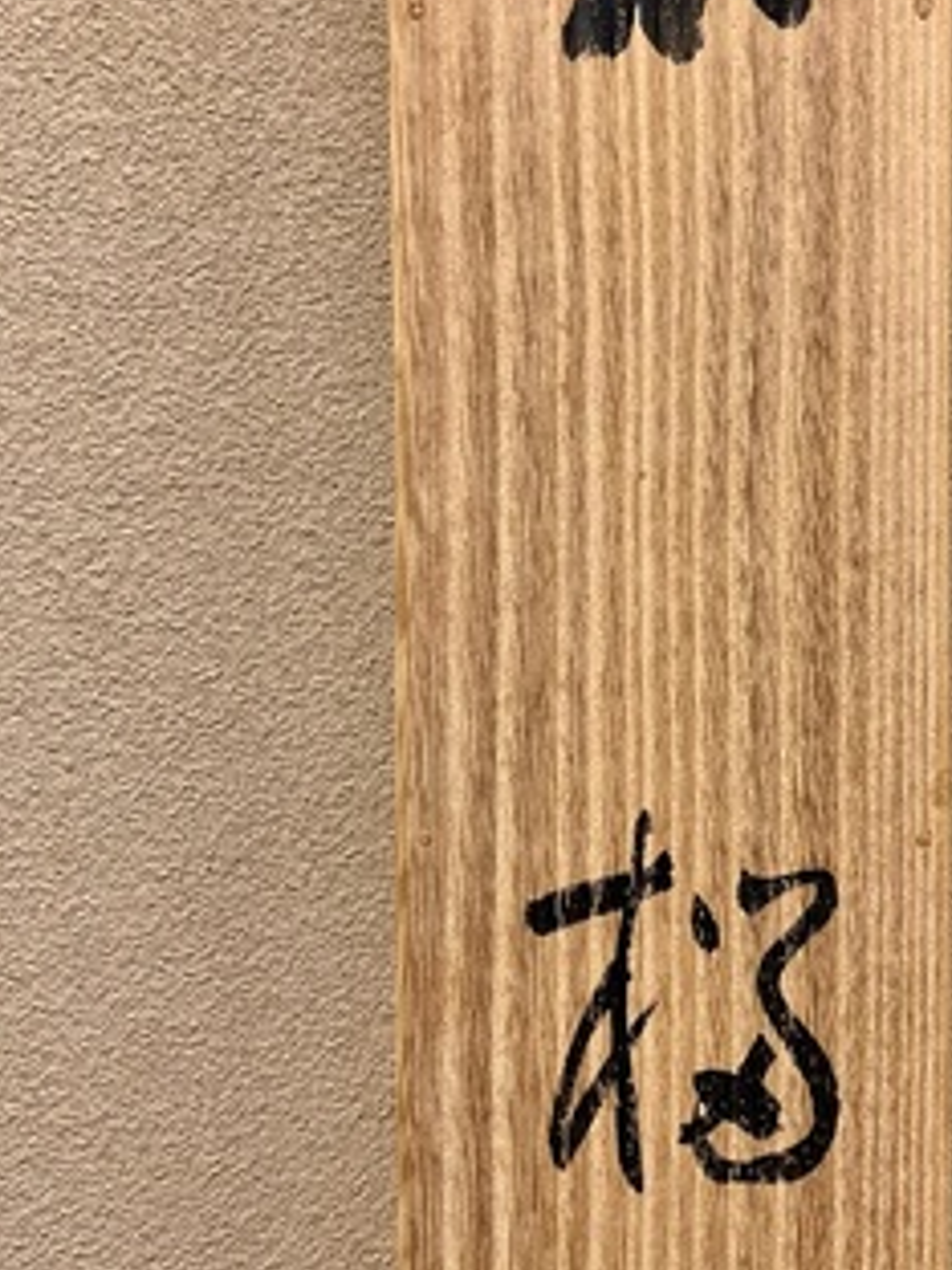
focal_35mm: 45
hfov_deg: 31.8
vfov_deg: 41.6
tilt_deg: -1.8
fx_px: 1650
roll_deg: -1.4
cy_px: 448
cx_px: 681
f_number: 1.5
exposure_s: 1/120
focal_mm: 5.7
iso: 125
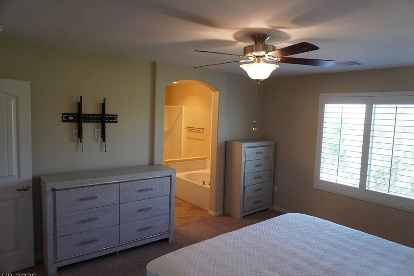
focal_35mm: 25
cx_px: 211
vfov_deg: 51.3
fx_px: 287
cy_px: 139
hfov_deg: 71.5
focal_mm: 16
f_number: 4
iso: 250
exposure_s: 1/60
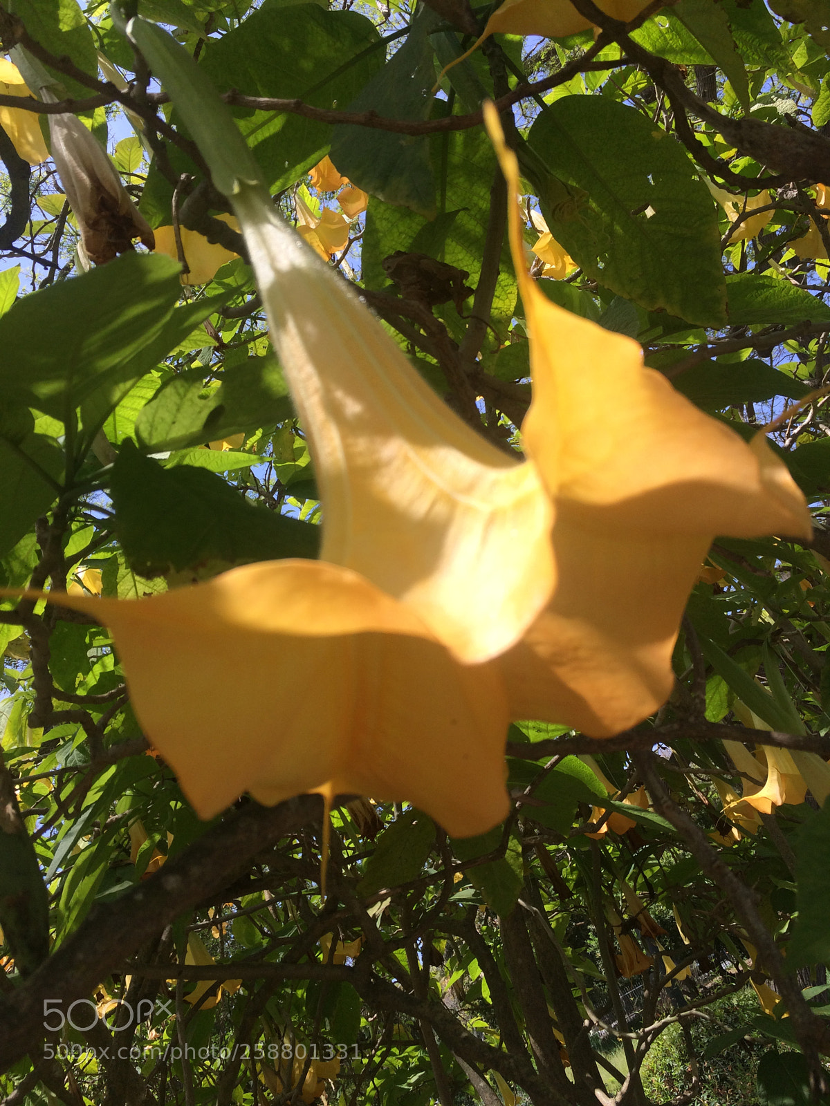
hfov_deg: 48.2
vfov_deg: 61.7
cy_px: 553
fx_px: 927
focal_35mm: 29
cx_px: 415
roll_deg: +25.0
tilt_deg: +27.1
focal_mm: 4.15
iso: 32
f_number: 2.2
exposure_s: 1/1109
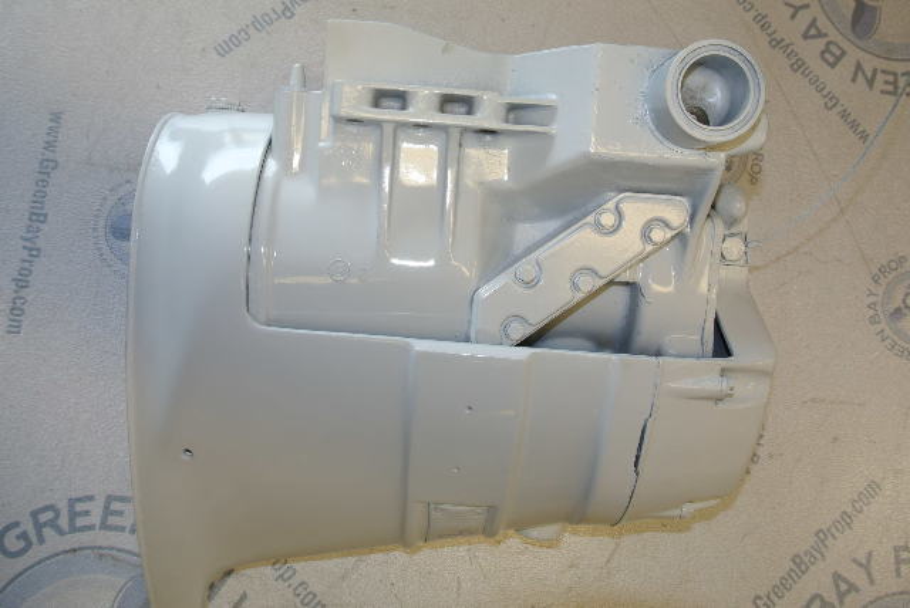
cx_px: 455
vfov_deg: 45.0
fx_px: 734
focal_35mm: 29
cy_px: 304
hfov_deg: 63.6
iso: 200
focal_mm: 11
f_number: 5.6
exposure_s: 1/60
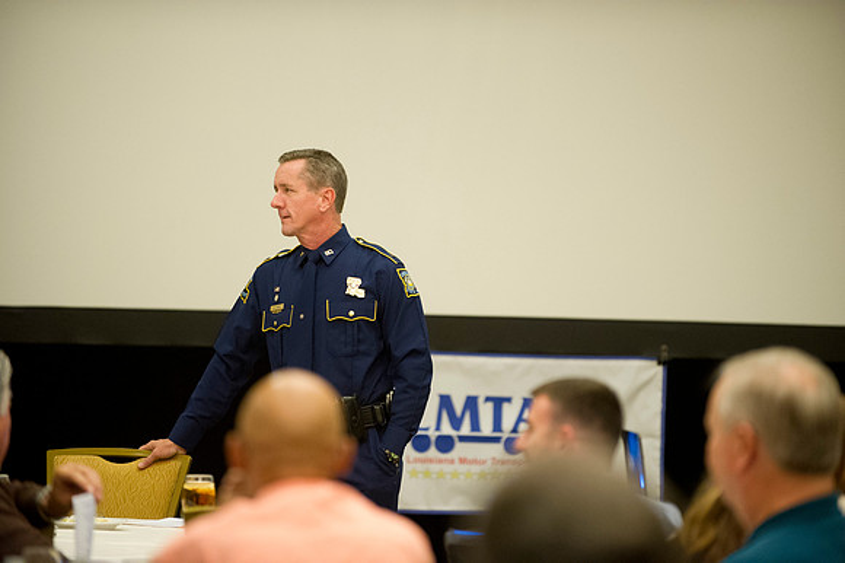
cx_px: 422
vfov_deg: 6.9
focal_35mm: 200
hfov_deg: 10.3
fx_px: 4692
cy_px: 282
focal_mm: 200
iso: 3200
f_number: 2.8
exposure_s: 1/60
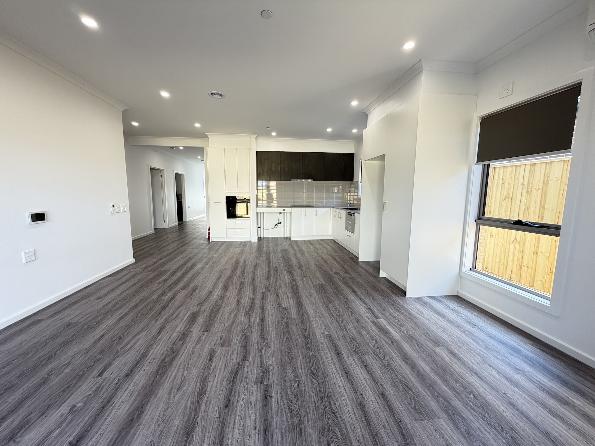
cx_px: 298
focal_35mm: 14
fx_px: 241
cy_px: 223
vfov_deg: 85.7
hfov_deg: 102.1
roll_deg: -0.1
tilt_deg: -7.4
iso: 125
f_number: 2.2
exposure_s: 1/100
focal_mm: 2.22
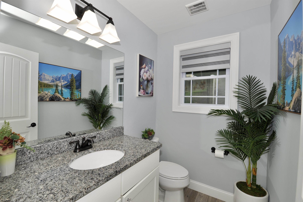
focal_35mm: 15
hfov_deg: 100.4
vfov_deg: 77.2
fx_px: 126
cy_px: 101
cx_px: 152
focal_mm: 15
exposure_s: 1/125
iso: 280
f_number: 7.1
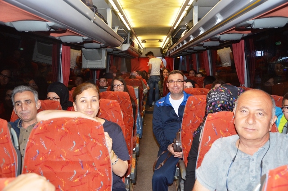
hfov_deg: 53.2
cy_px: 96
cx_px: 144
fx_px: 287
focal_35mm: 36
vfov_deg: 36.7
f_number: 3.8
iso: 800
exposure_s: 1/60
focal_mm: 24
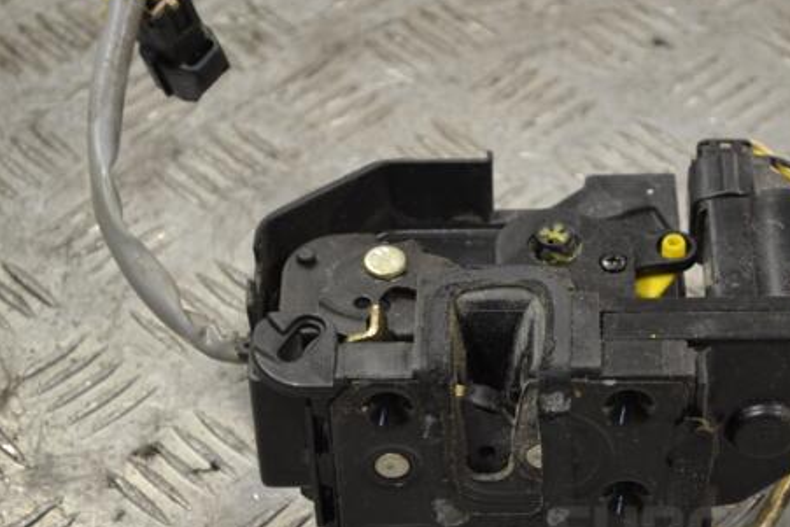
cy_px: 299
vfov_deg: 12.5
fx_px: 2407
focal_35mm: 110
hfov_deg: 18.6
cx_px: 522
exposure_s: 1/30
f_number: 5.6
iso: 280
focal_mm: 55
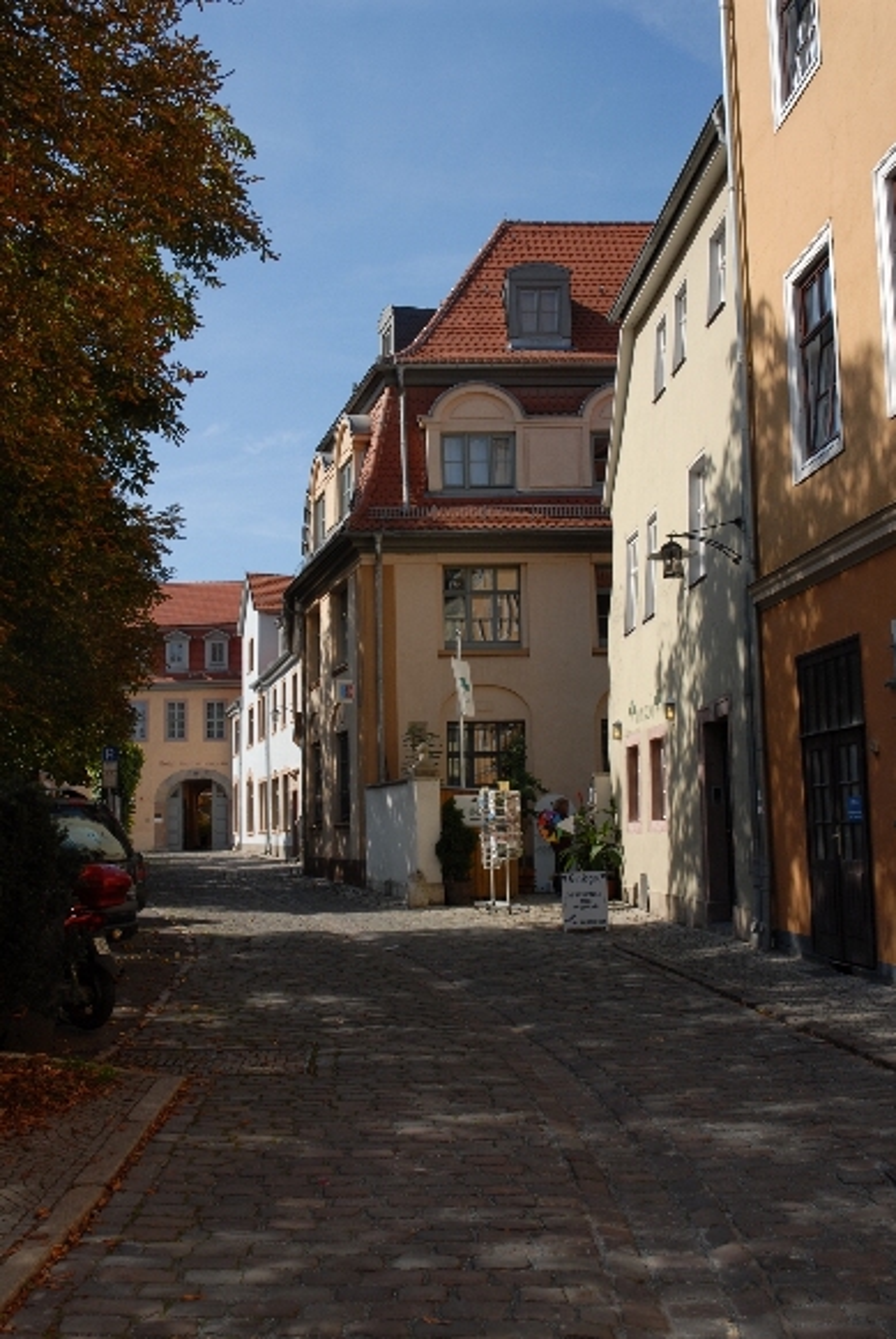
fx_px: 1396
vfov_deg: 51.2
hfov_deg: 35.6
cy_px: 670
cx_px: 448
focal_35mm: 38
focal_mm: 25
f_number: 7.1
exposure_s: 1/200
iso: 100
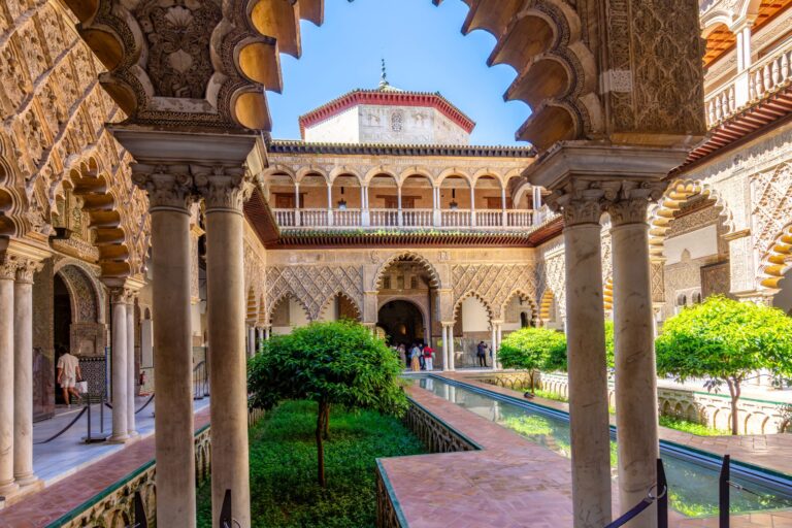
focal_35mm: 18
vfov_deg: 67.4
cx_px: 396
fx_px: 396
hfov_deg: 90.0
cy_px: 264
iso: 100
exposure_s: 1/60
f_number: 11
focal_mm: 12
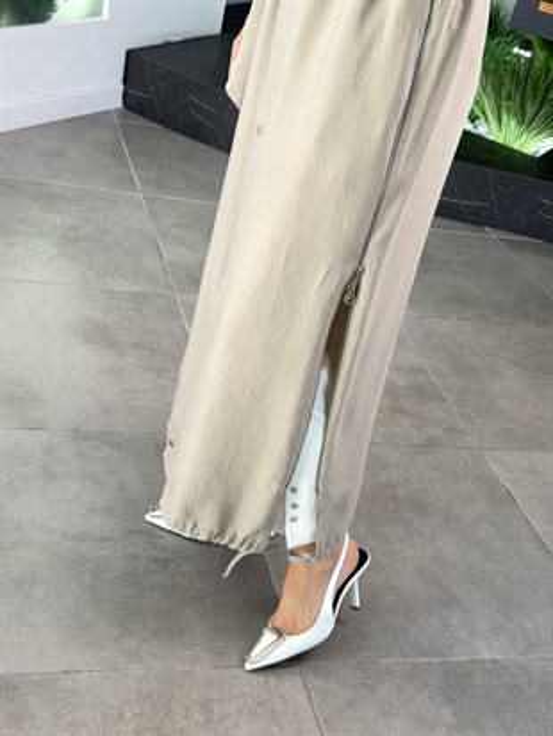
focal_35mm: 48
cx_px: 276
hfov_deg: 30.3
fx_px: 1022
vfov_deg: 39.6
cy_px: 368
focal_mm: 6.76
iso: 50
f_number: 1.78
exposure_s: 1/121
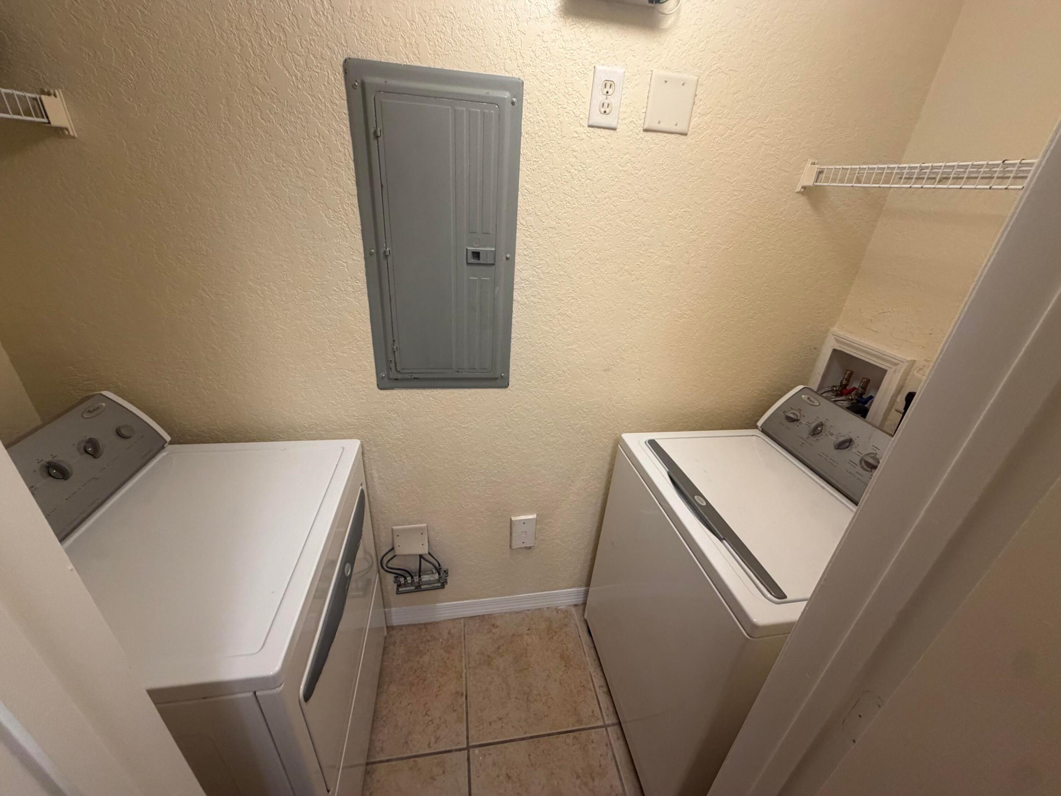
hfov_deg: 102.1
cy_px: 398
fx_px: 429
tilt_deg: -27.9
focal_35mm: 14
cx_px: 530
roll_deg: -2.7
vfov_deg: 85.7
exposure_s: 1/120
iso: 250
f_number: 2.2
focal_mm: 2.22
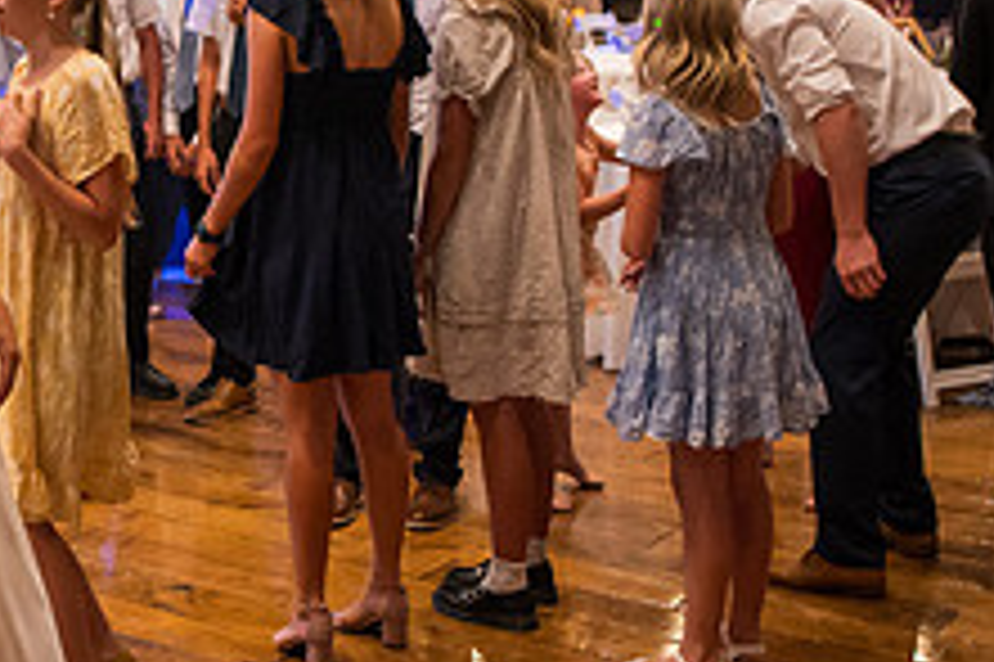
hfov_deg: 27.1
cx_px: -14
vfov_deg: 19.2
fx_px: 1931
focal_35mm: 70
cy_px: 130
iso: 6400
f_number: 2.8
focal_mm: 24
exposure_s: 1/200
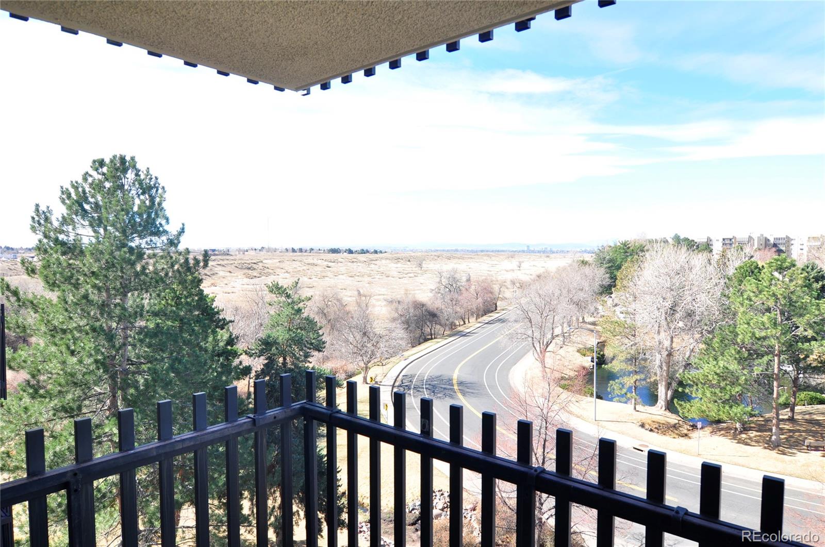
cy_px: 274
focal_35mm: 22
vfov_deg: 56.0
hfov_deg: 77.4
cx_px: 412
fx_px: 515
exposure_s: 1/200
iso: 200
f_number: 7.1
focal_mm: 15
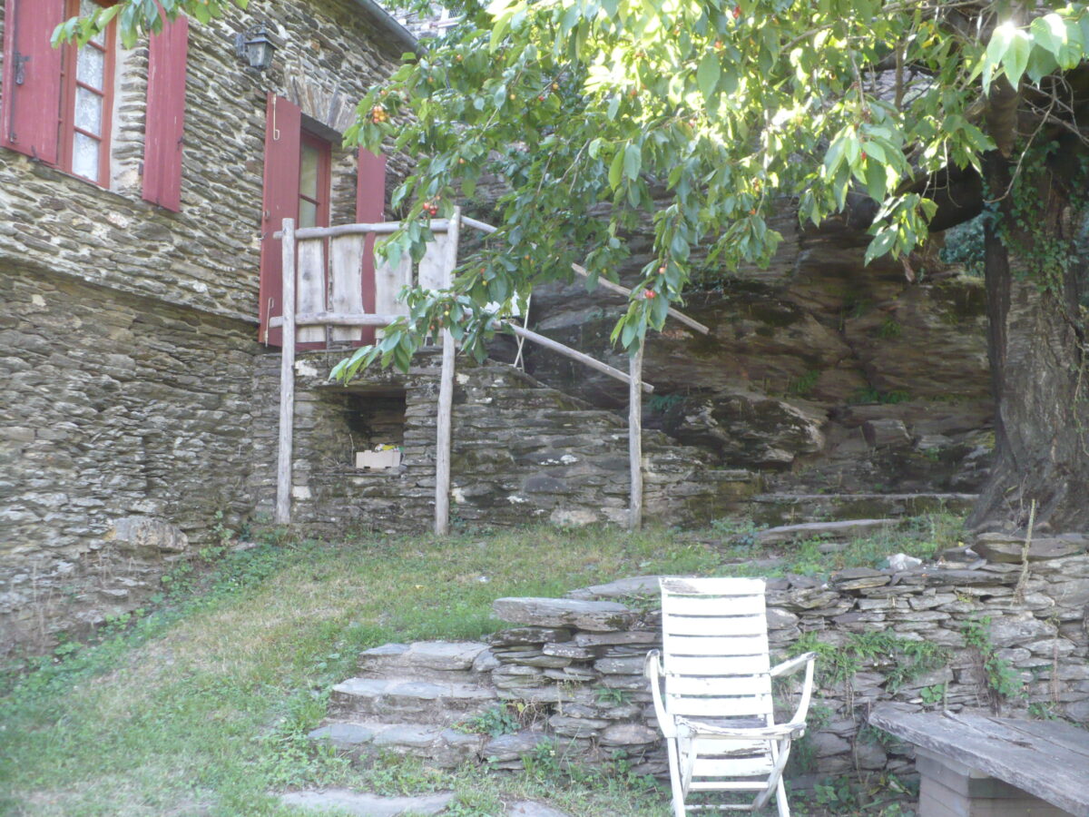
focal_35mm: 37
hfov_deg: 50.1
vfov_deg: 38.7
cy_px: 408
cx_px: 544
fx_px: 1164
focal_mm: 6.1
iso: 200
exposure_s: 1/30
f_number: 2.8
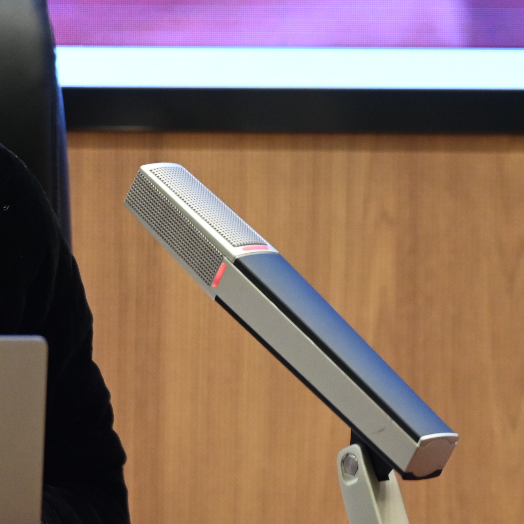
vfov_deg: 7.0
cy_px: 235
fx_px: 4282
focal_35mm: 250
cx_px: -464
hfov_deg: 6.8
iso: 1250
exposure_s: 1/125
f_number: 6
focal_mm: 69
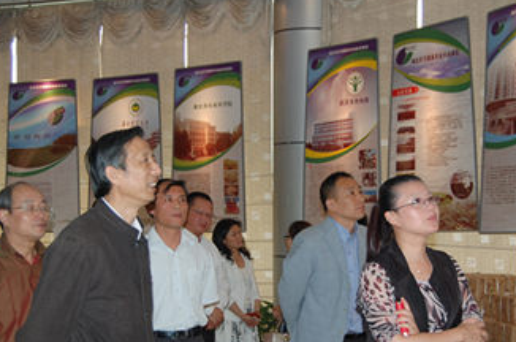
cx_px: 283
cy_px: 229
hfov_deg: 29.3
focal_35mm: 69
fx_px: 987
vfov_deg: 19.6
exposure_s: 1/60
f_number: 4.2
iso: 400
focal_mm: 30
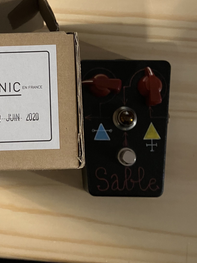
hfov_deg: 27.6
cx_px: 45
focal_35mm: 52
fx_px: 395
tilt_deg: -82.3
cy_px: 89
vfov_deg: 36.5
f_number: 1.8
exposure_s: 1/60
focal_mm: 3.99
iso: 200
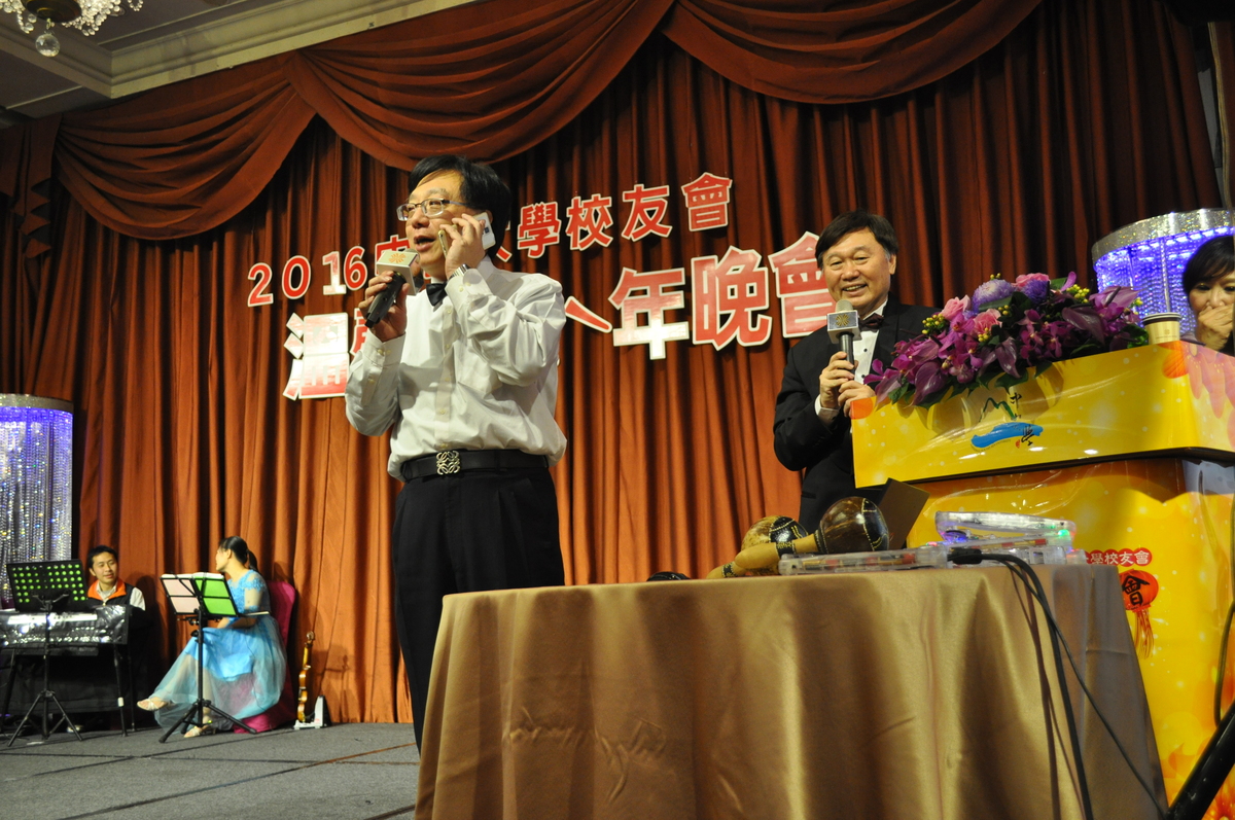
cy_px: 410
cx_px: 618
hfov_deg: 53.2
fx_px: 1233
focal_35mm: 36
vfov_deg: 36.8
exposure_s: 1/50
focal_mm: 24
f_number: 4
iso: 800
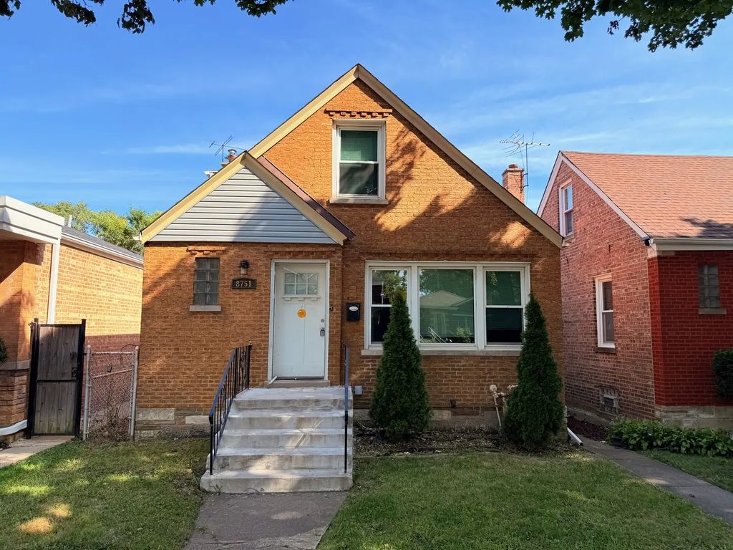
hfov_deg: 71.6
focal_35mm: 24
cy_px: 275
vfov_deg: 56.8
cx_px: 366
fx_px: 508
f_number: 1.78
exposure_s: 1/2000
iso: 80
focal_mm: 6.76
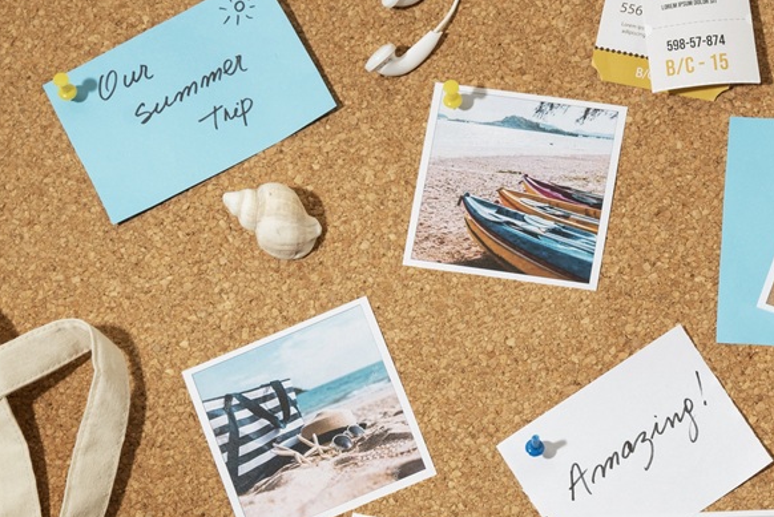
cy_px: 363
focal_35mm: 109
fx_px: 2345
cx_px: 634
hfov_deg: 18.5
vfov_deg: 12.6
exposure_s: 1/125
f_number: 8
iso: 200
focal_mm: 44
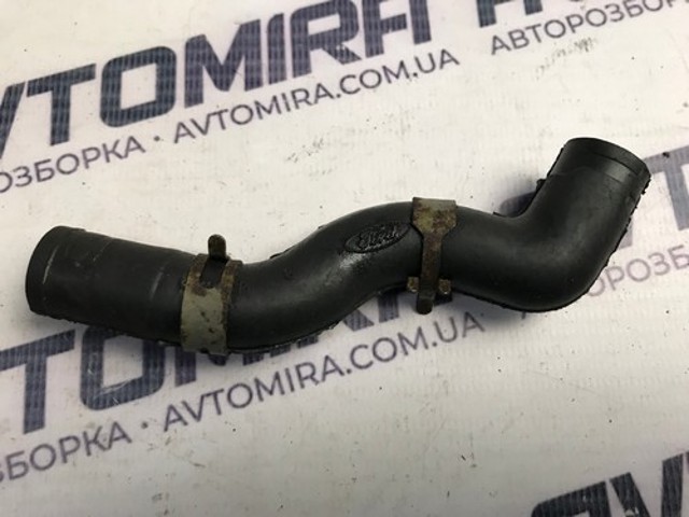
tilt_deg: -75.7
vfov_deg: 49.7
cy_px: 258
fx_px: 557
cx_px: 344
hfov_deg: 63.4
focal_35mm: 28
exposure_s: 1/33
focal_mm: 3.99
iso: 32
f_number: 1.8
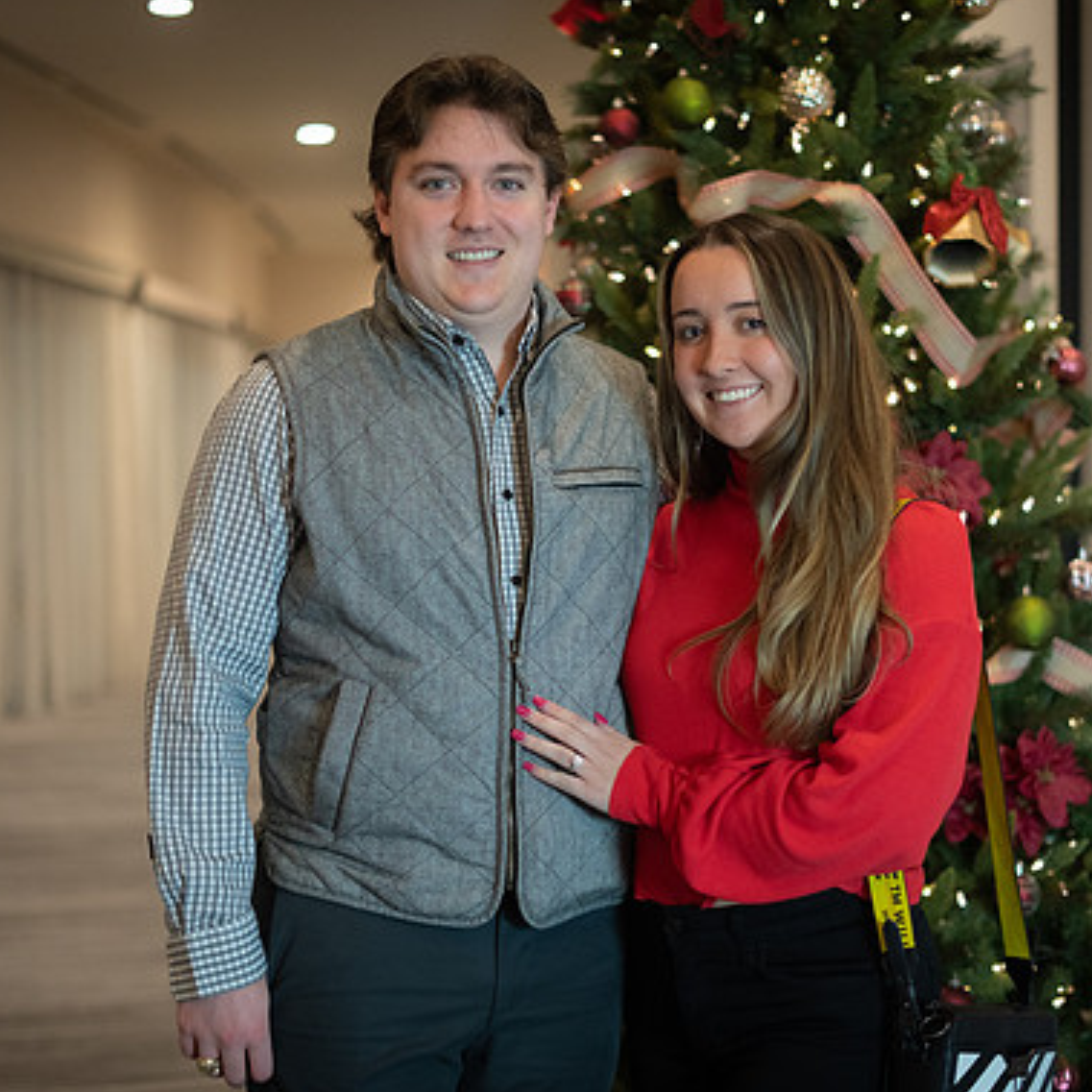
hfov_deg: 26.5
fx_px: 2320
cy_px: 546
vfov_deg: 26.5
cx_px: 568
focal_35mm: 65
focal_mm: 50
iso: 1600
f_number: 1.8
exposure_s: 1/320
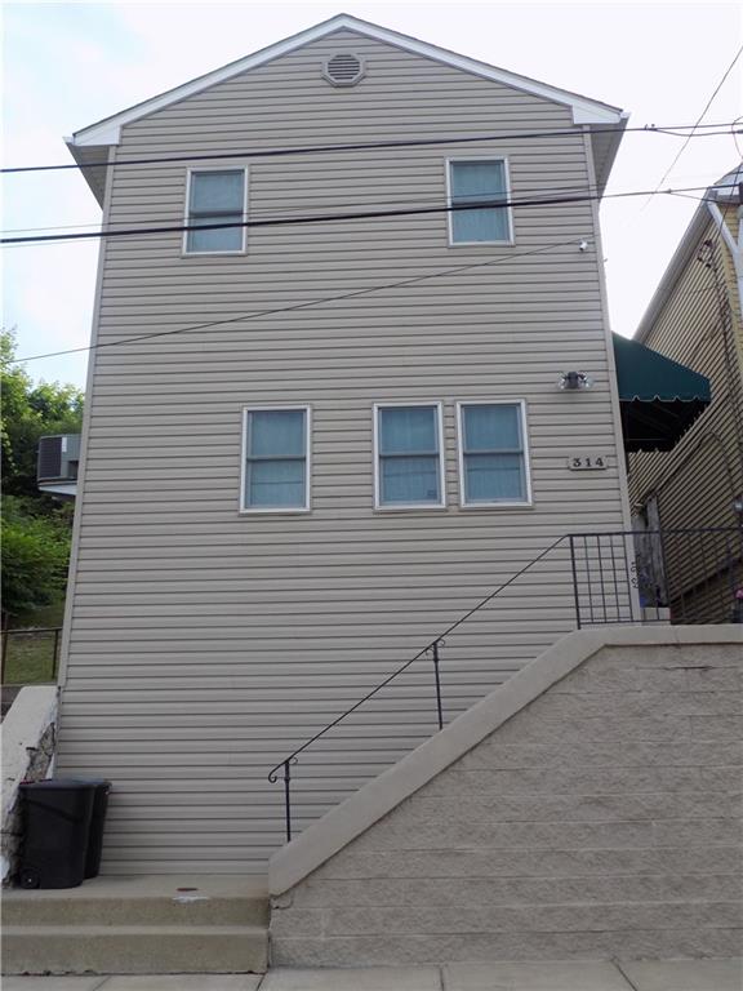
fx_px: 859
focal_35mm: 30
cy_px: 496
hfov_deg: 46.8
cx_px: 372
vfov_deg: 60.0
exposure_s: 1/250
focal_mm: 5.3
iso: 80
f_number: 3.3
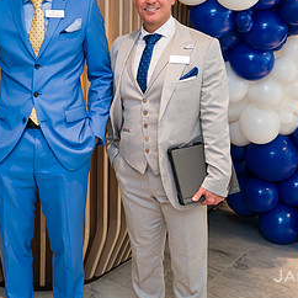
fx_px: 662
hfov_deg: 24.7
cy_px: 62
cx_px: 34
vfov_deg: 25.0
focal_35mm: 68
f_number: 3.2
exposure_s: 1/200
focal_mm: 32
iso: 640
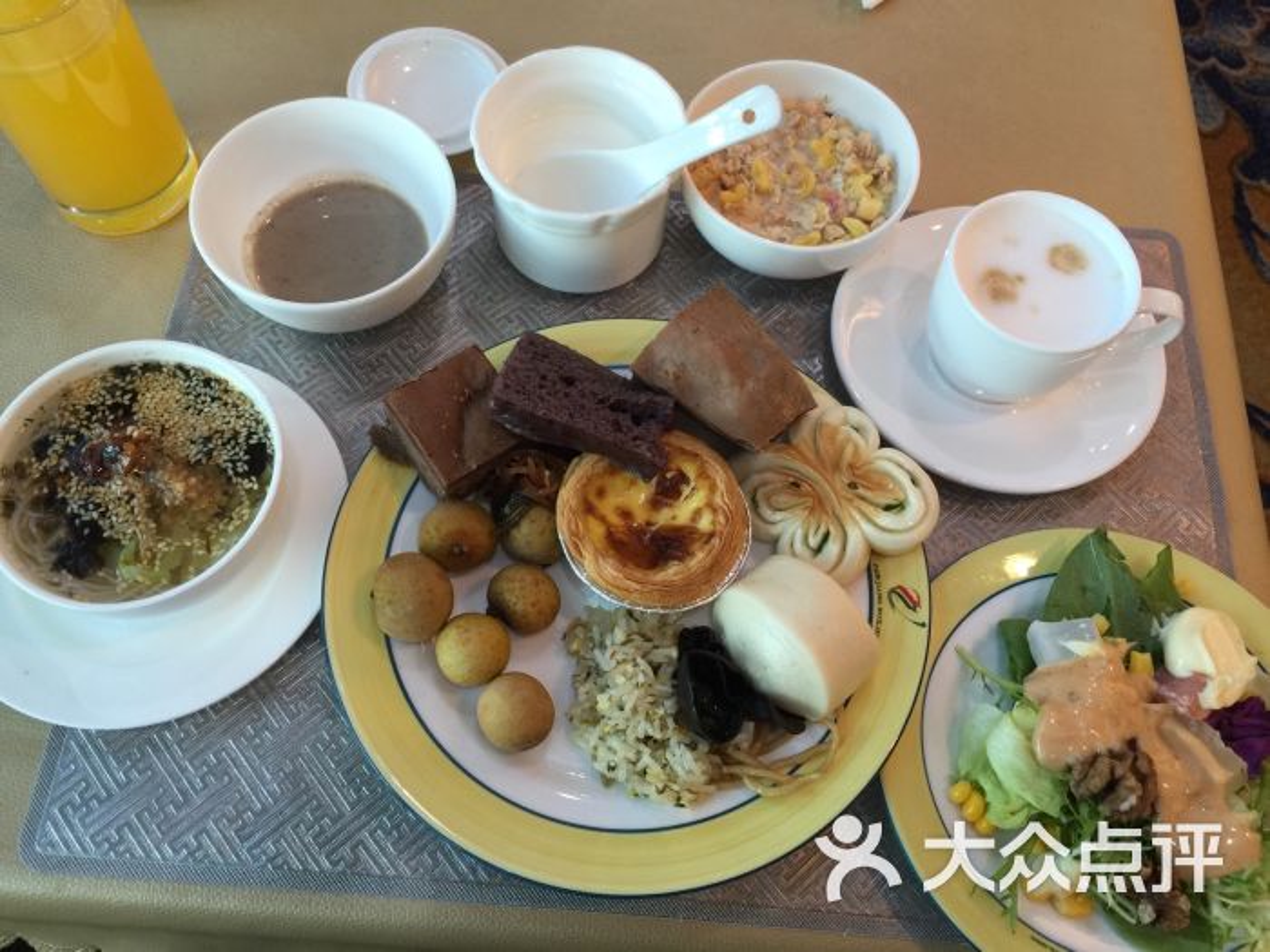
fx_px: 1064
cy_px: 476
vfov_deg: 48.2
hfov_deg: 61.7
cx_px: 635
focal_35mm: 29
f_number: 2.2
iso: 40
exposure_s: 1/15
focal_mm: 4.15
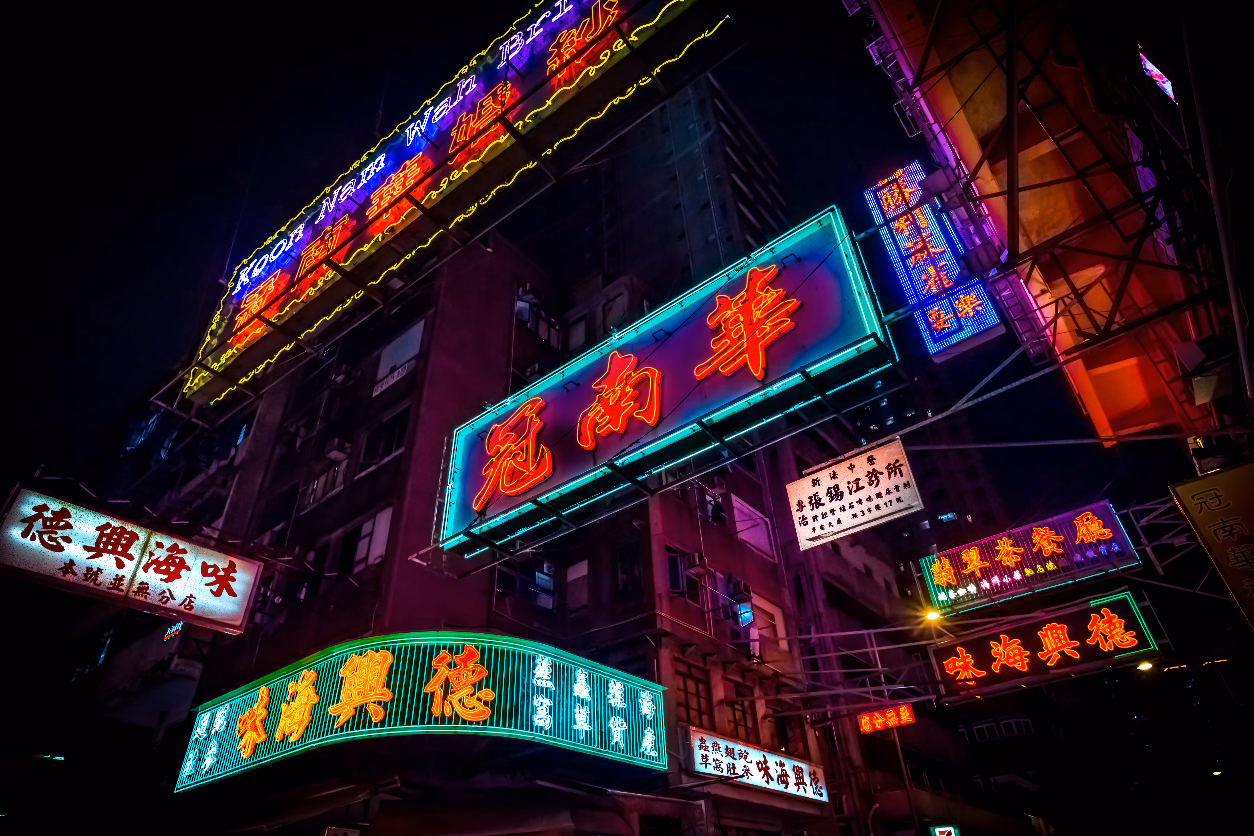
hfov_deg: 84.0
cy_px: 418
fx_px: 697
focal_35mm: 20
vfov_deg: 61.9
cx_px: 627
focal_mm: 20
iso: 8000
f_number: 5.6
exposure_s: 1/320
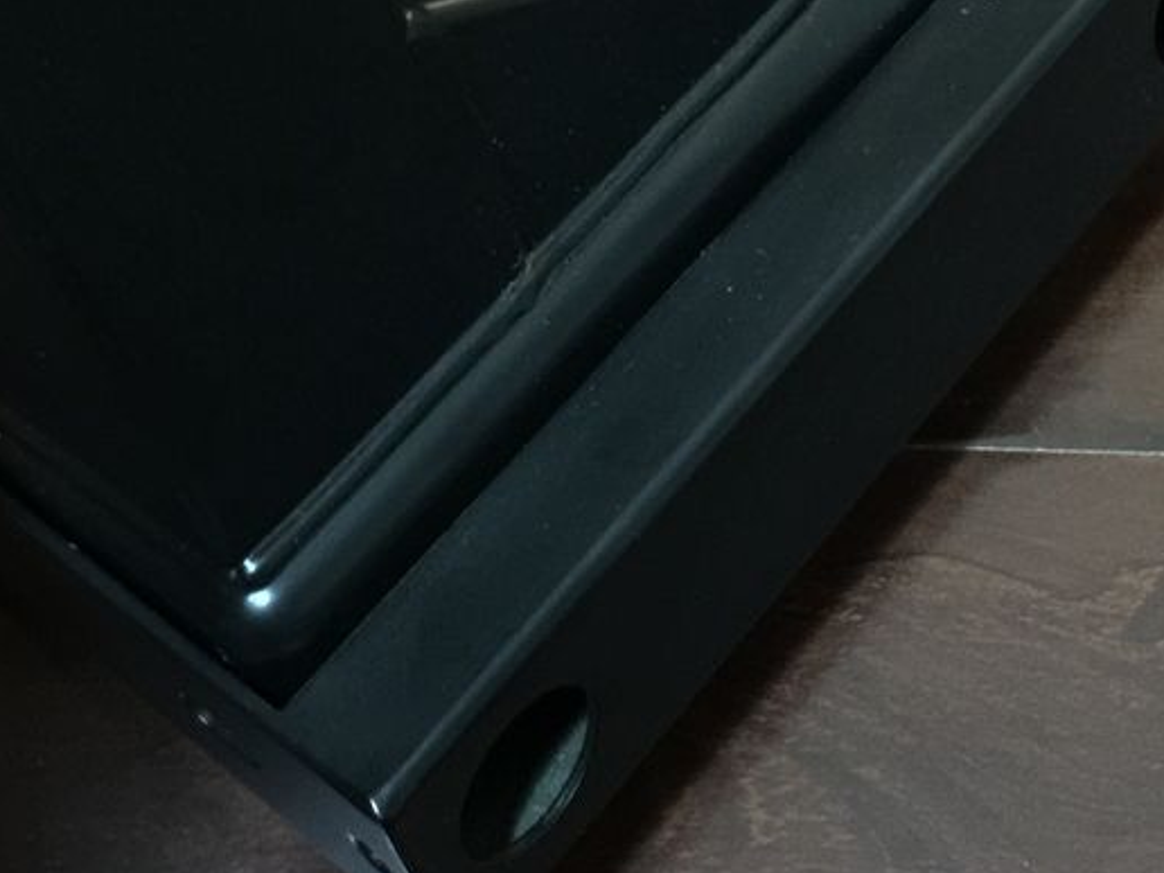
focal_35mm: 72
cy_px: -7
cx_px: 568
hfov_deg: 27.0
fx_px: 2421
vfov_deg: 19.8
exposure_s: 1/4
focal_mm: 4.15
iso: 200
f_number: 2.2
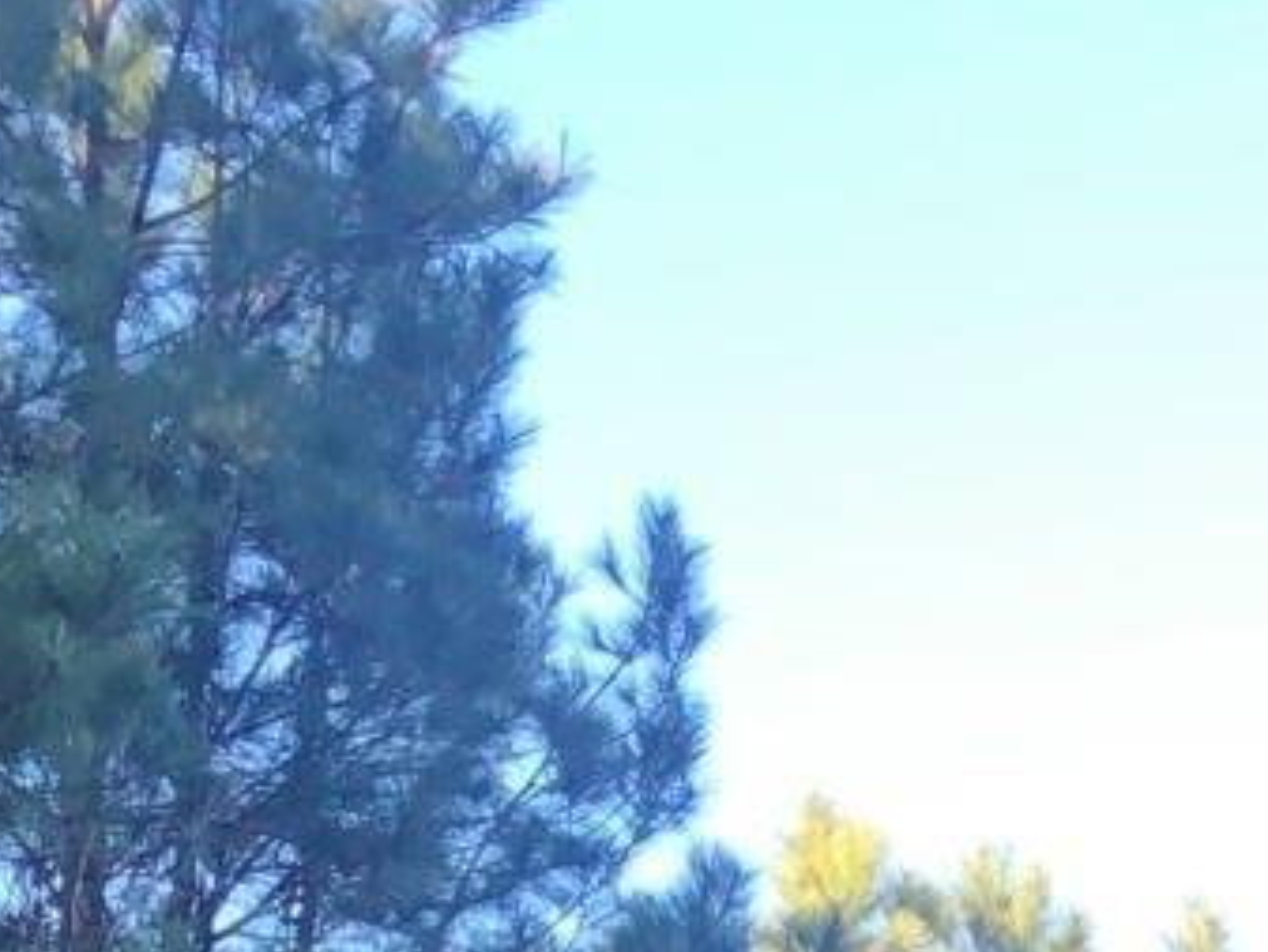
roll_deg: -0.2
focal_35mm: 170
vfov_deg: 7.9
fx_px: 6229
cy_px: 2581
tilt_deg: +3.3
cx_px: 2107
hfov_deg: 11.0
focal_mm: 4
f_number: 1.8
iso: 40
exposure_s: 1/120
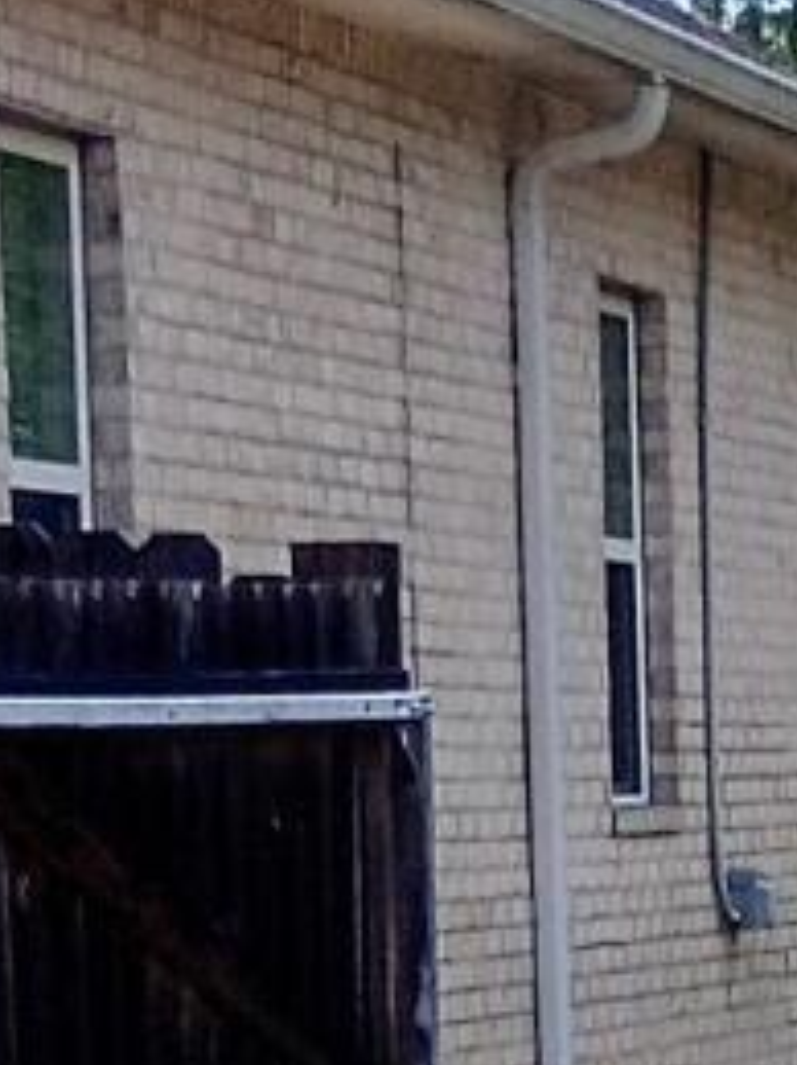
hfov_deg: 6.5
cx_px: 1479
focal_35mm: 224
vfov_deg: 8.4
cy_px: 2048
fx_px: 6882
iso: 100
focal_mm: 4.27
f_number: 1.8
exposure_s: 1/1730
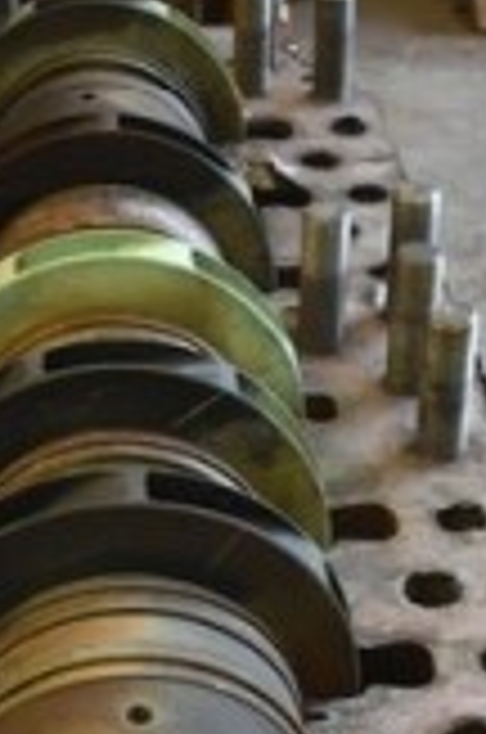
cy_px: 585
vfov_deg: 24.1
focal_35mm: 83
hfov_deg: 16.4
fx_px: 1688
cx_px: 173
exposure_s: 1/125
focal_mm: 18
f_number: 3.5
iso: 1000
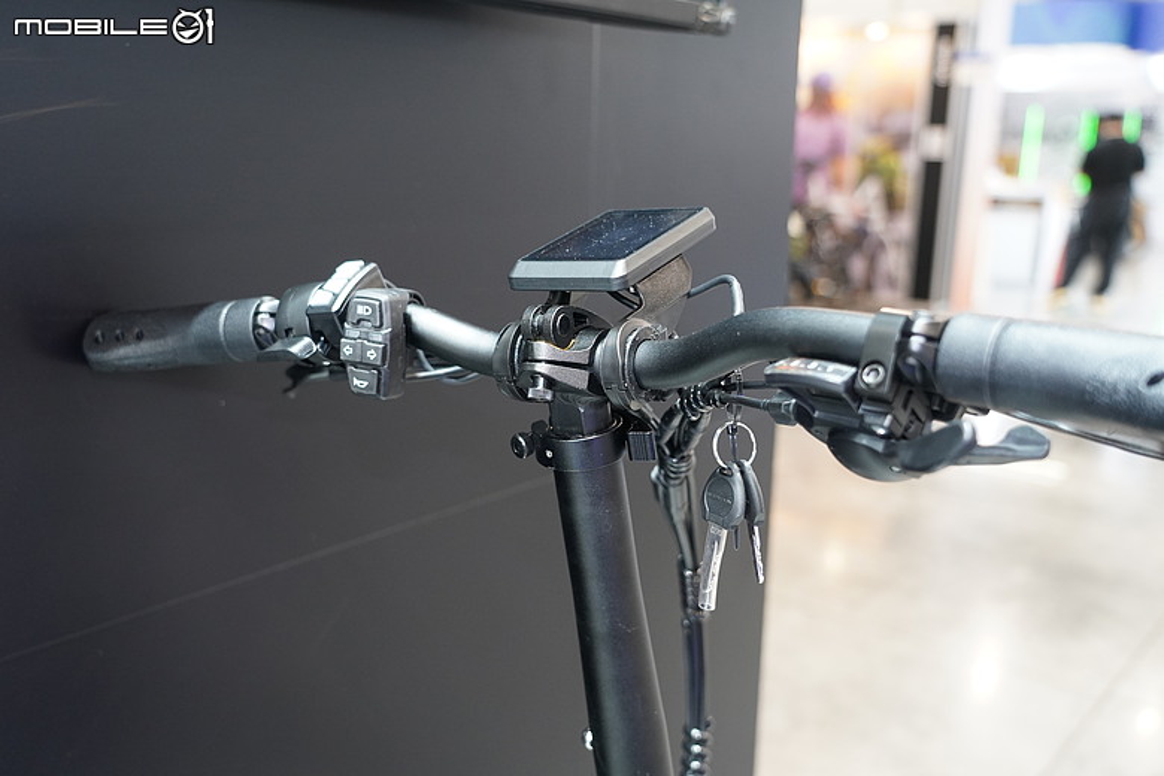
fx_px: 1132
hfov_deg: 54.4
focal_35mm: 35
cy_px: 388
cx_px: 582
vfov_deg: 37.9
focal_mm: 35
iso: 2500
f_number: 4
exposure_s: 1/60
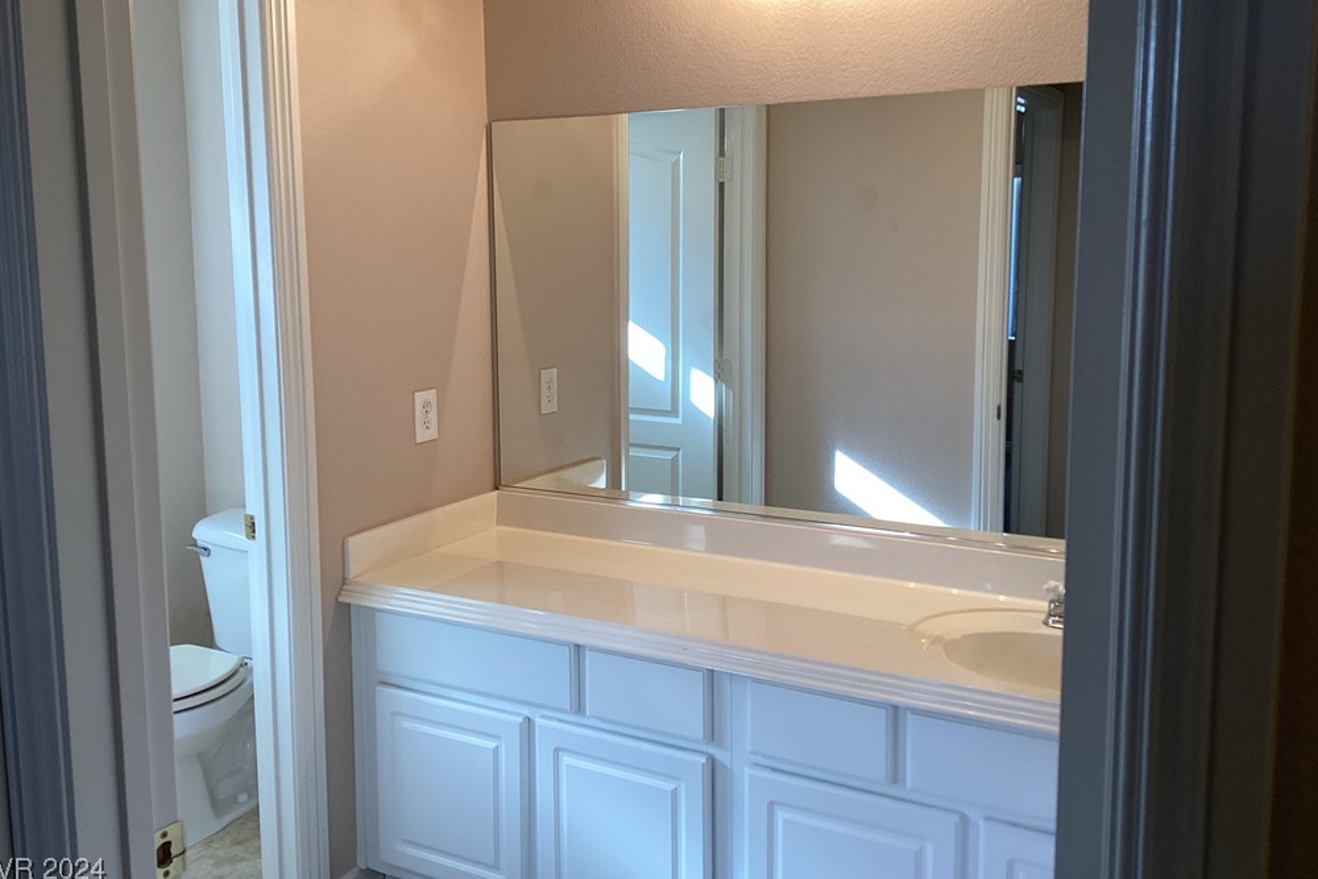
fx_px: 1208
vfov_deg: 39.9
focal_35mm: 33
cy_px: 393
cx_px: 647
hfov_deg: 57.2
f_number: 2.4
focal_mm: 3.3
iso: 64
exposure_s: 1/60
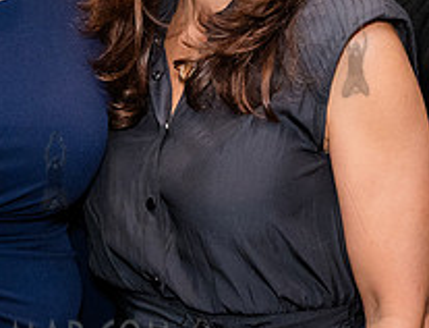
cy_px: -89
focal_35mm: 120
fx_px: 1497
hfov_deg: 16.3
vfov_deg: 12.1
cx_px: 199
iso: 6400
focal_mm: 35
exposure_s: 1/400
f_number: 5
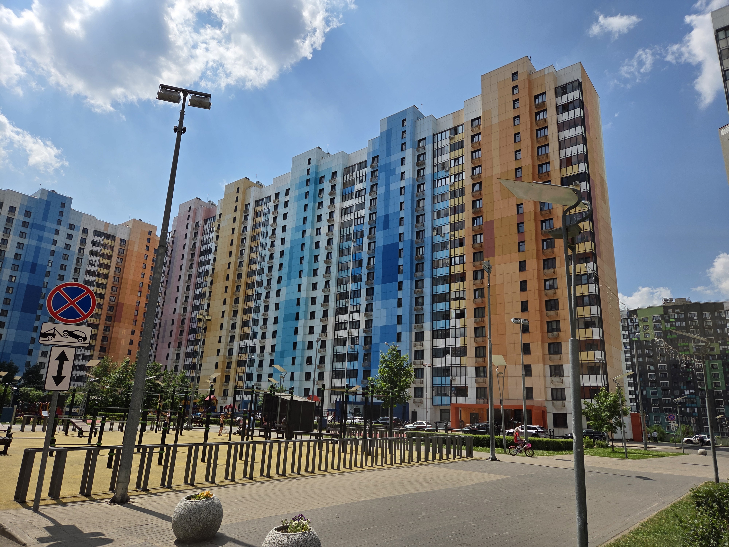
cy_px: 274
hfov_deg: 73.9
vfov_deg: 58.9
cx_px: 364
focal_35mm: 23
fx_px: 484
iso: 64
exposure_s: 1/7891
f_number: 1.8
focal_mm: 5.4
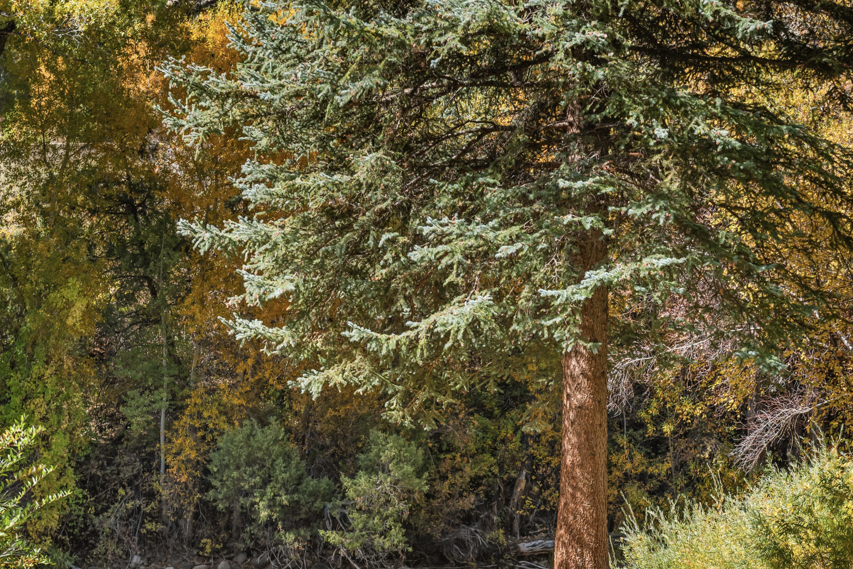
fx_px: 2465
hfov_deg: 19.6
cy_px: 390
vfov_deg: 13.2
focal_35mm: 104
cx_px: 493
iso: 250
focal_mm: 56
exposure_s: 1/80
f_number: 7.1
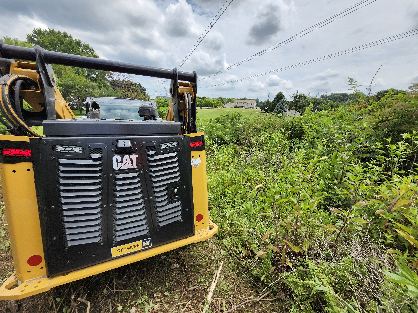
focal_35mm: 13
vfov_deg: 89.9
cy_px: 156
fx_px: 157
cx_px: 209
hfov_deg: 106.2
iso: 40
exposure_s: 1/1695
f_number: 2.2
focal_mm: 1.74
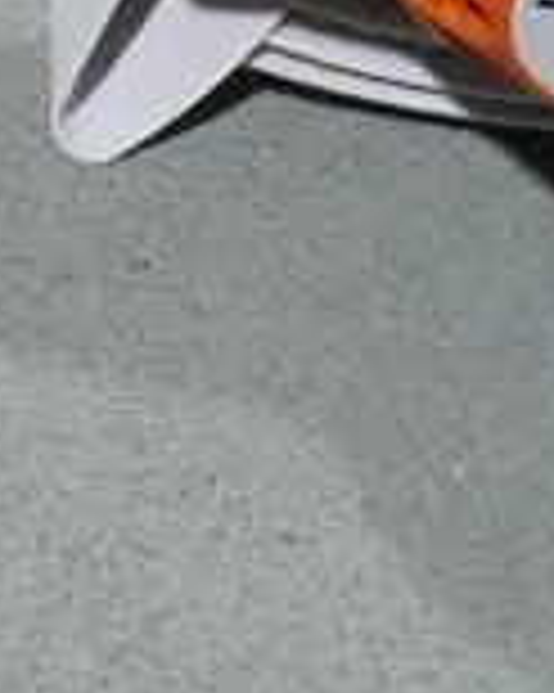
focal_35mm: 182
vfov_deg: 10.3
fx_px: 3734
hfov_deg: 8.0
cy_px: -338
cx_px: -685
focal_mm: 14
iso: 2000
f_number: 7.1
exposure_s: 1/60
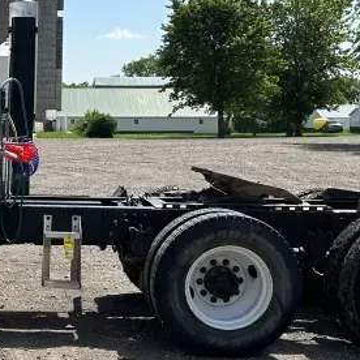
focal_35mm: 80
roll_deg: +0.4
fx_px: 941
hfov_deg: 20.8
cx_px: -16
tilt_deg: -6.8
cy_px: 217
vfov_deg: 21.6
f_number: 1.5
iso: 50
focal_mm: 5.7
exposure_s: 1/4630
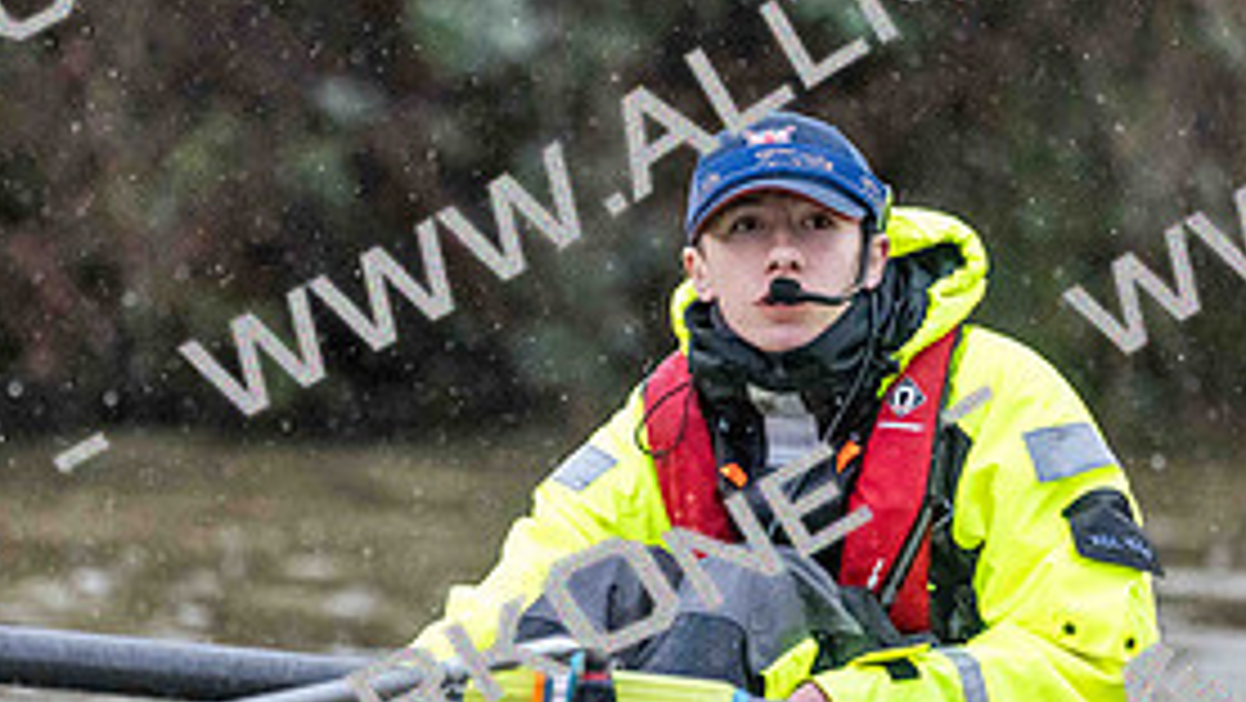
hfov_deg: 2.5
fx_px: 28950
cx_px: 738
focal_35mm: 876
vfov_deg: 1.4
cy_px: 430
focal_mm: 400
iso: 12800
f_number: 4.5
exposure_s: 1/1600
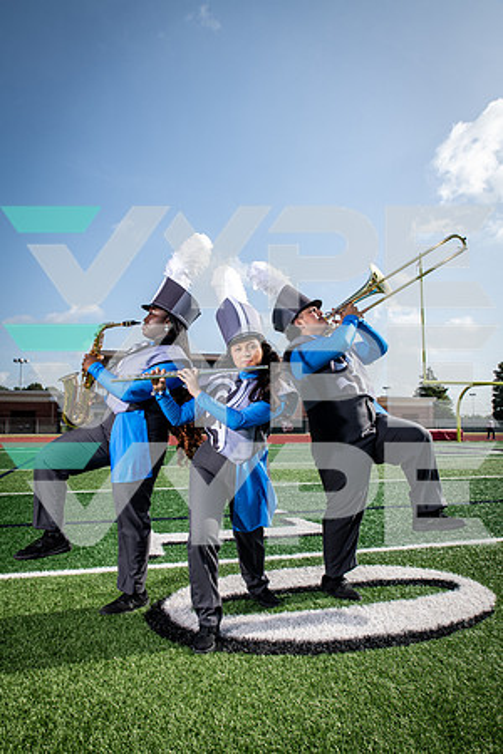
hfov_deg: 49.6
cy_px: 377
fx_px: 545
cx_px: 252
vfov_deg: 69.4
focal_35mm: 26
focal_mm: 26
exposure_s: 1/400
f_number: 7.1
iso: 125
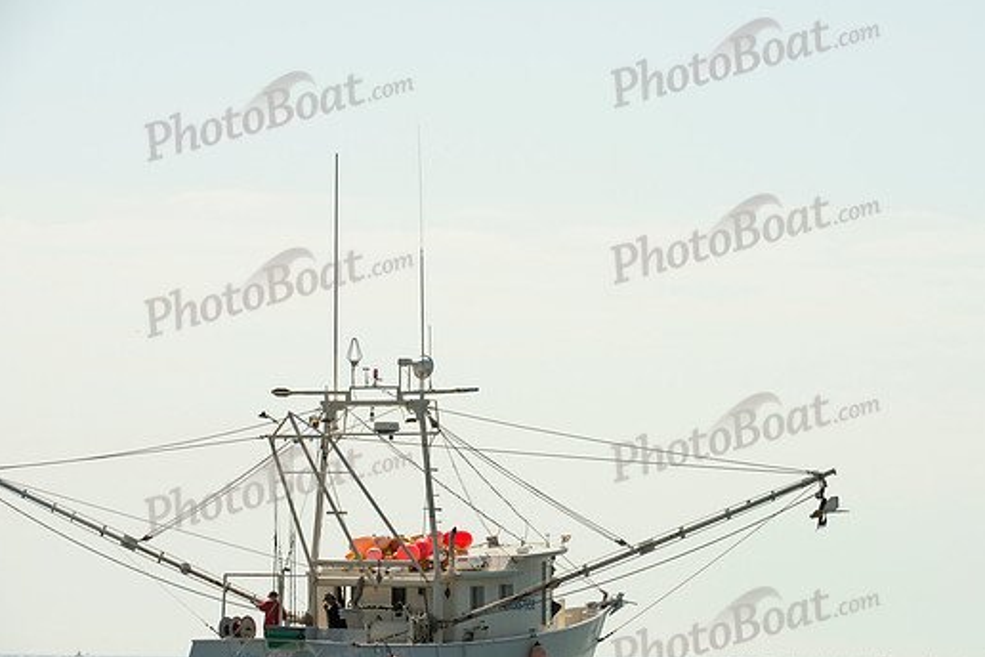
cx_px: 513
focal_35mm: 225
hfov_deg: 9.1
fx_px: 6156
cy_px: 360
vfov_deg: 6.1
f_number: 11
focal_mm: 200
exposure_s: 1/640
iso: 200
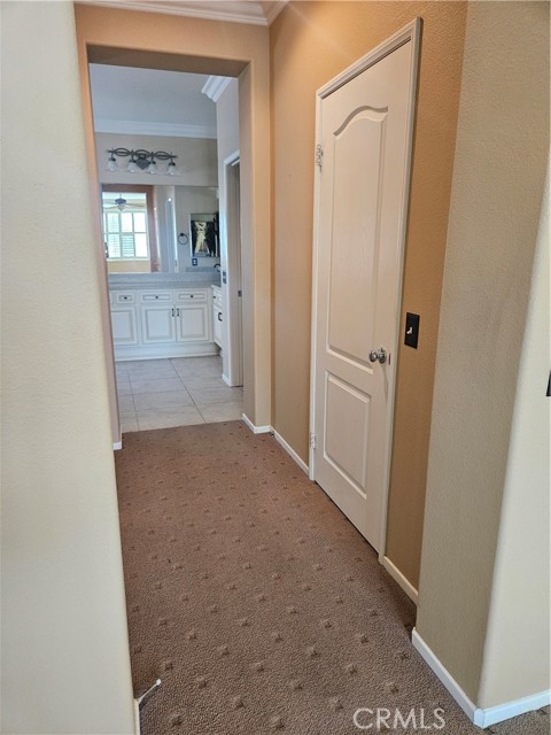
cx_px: 276
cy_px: 368
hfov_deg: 58.9
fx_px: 488
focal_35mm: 23
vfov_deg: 73.9
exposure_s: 1/120
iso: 640
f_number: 1.8
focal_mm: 5.4
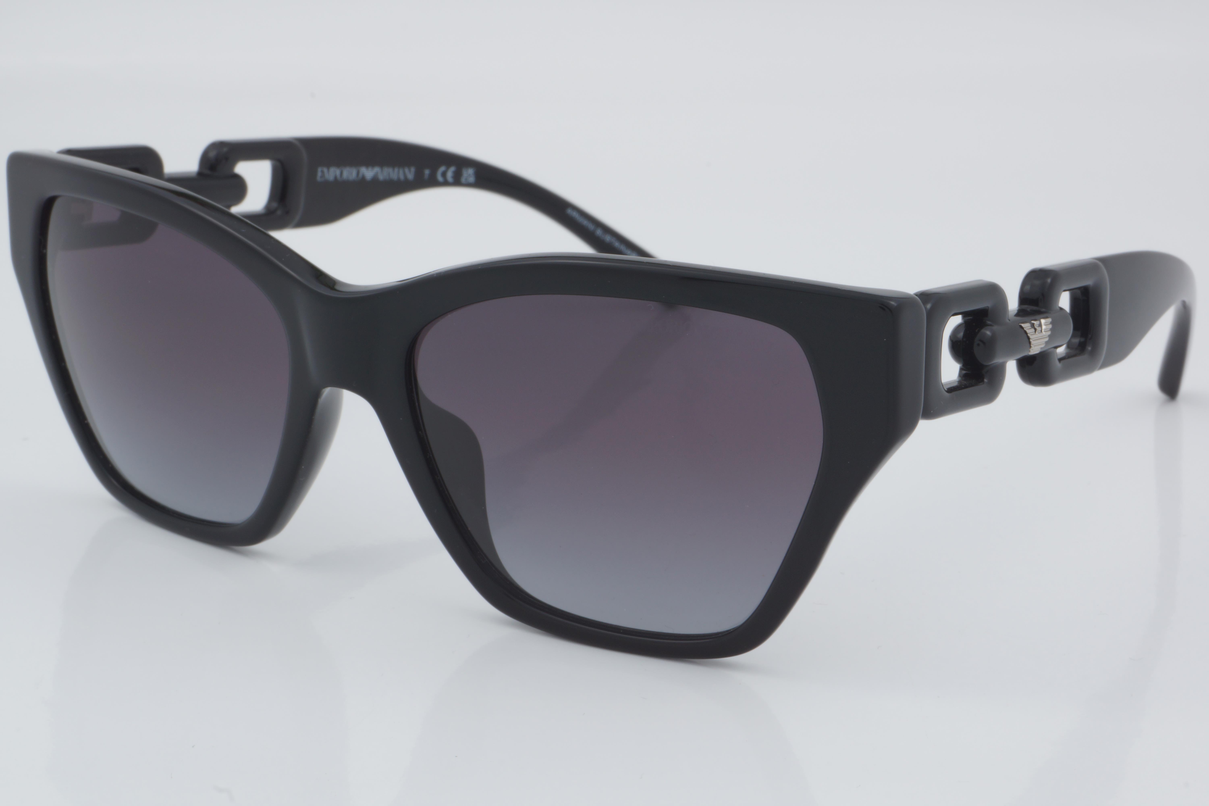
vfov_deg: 16.6
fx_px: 2770
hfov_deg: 24.6
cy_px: 403
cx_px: 604
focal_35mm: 82
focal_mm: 55
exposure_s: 1/4
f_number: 32
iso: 100
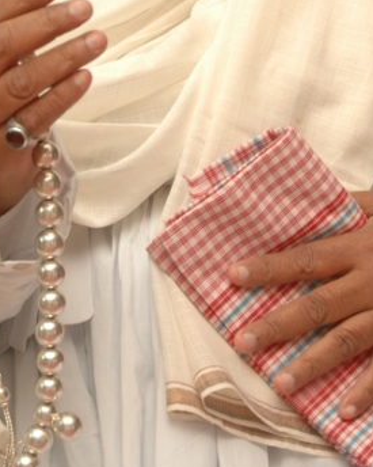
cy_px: -90
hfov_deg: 9.7
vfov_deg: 11.9
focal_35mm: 159
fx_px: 2195
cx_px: 210
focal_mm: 38
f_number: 5
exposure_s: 1/15
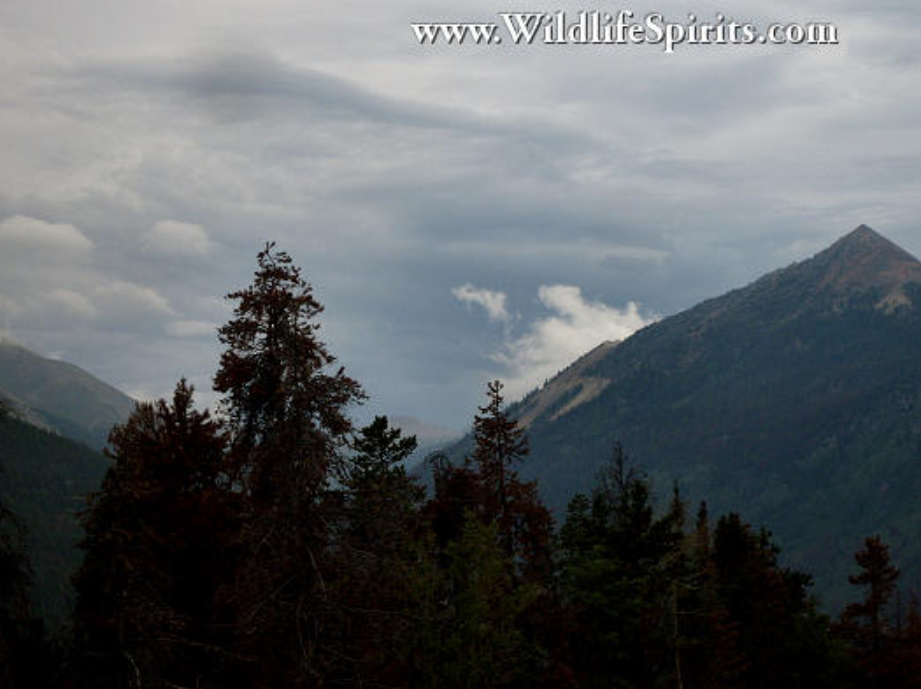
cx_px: 442
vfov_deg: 13.3
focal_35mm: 111
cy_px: 333
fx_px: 2951
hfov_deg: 17.7
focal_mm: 17.4
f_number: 4.9
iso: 80
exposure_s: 1/250
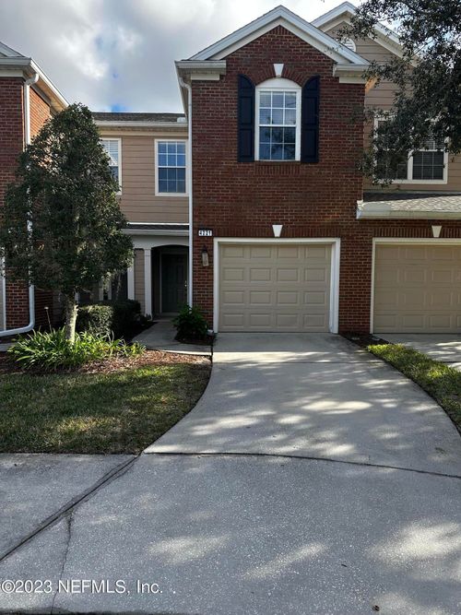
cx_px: 230
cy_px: 308
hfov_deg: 56.8
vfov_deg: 71.6
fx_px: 426
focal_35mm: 24
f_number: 1.78
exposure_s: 1/989
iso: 80
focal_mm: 6.86
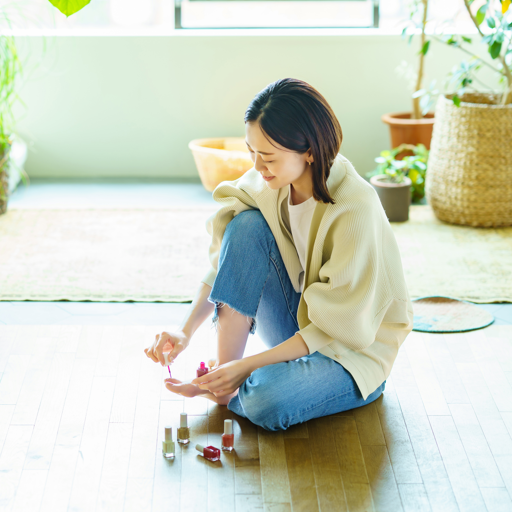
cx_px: 210
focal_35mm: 109
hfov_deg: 16.0
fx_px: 1824
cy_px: 256
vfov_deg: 16.0
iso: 200
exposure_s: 1/80
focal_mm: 85
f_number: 2.2
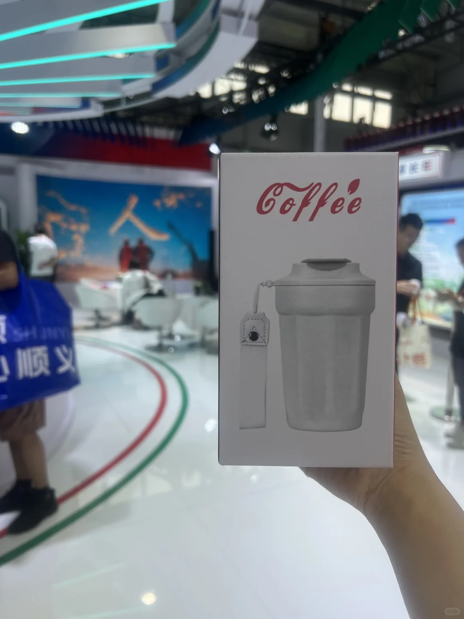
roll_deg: -0.2
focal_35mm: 26
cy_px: 310
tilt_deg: -5.7
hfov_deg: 53.1
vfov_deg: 67.3
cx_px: 232
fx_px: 465
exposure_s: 1/639
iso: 50
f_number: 1.5
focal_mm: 5.7
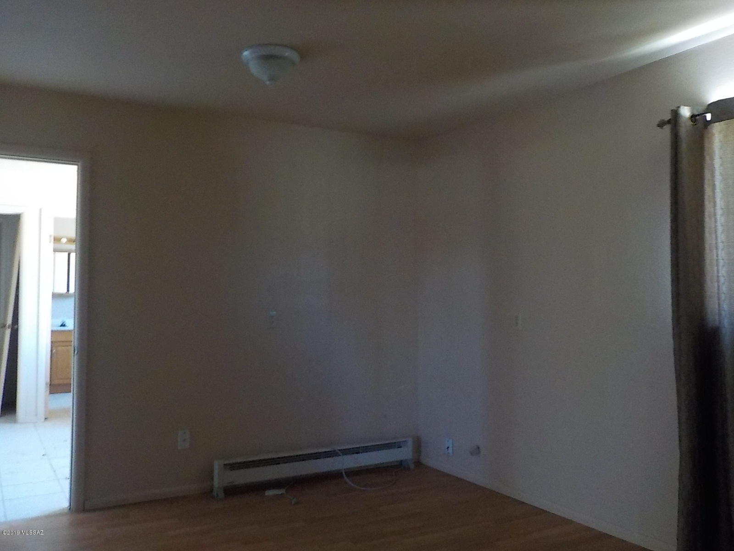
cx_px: 367
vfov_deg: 46.8
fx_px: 636
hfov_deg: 60.0
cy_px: 276
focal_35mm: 30
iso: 720
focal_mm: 4.1
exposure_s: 1/15
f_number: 3.3
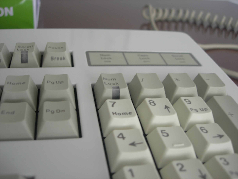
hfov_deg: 49.0
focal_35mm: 38
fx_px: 261
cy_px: 90
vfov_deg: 37.7
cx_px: 119
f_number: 2.8
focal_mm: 7.8
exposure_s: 1/13.1
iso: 64
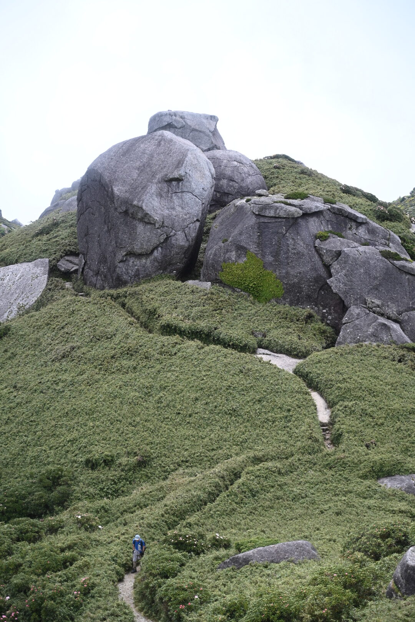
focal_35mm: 70
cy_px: 311
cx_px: 208
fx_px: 1210
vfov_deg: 28.8
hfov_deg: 19.5
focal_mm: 70
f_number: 4
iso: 100
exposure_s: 1/500
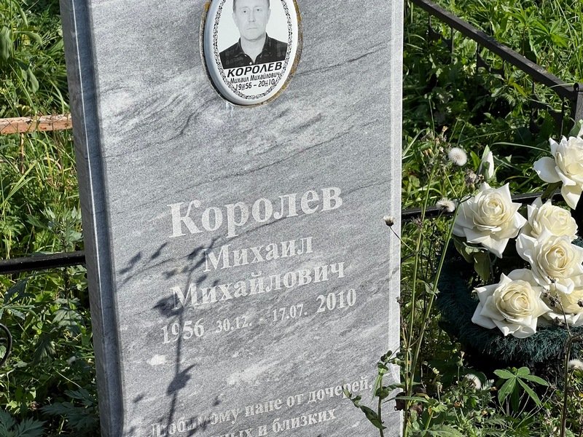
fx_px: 1297
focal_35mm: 77
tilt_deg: -25.0
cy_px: 218
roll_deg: -2.1
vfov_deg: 19.1
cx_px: 292
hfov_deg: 25.3
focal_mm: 9
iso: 32
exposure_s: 1/1143
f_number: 2.8
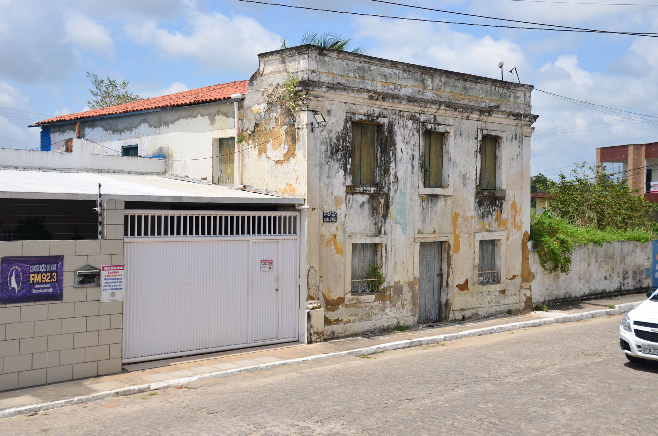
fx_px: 821
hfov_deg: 43.7
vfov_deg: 29.7
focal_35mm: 45
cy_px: 218
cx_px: 329
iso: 100
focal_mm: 30
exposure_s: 1/500
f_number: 7.1
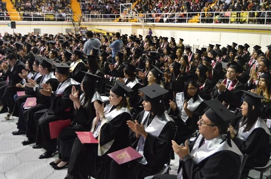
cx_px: 136
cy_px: 90
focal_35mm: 36
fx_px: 270
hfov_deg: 53.2
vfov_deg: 36.7
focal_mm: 24
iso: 3200
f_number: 3.8
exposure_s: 1/80
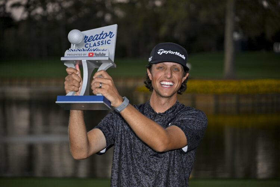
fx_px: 933
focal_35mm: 120
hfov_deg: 17.1
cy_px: 94
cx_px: 140
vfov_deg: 11.4
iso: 1000
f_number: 4
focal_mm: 120
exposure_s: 1/250
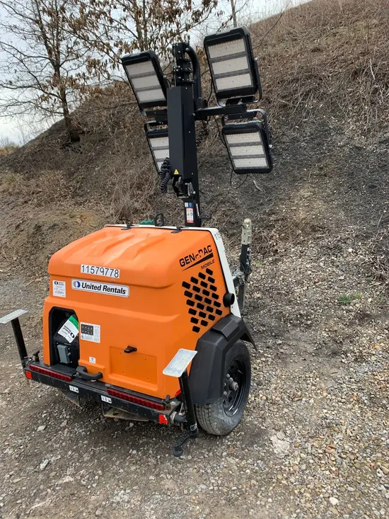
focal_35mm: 26
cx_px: 194
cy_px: 260
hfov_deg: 53.1
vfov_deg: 67.3
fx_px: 389
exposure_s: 1/122
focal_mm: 4.25
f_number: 1.8
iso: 32
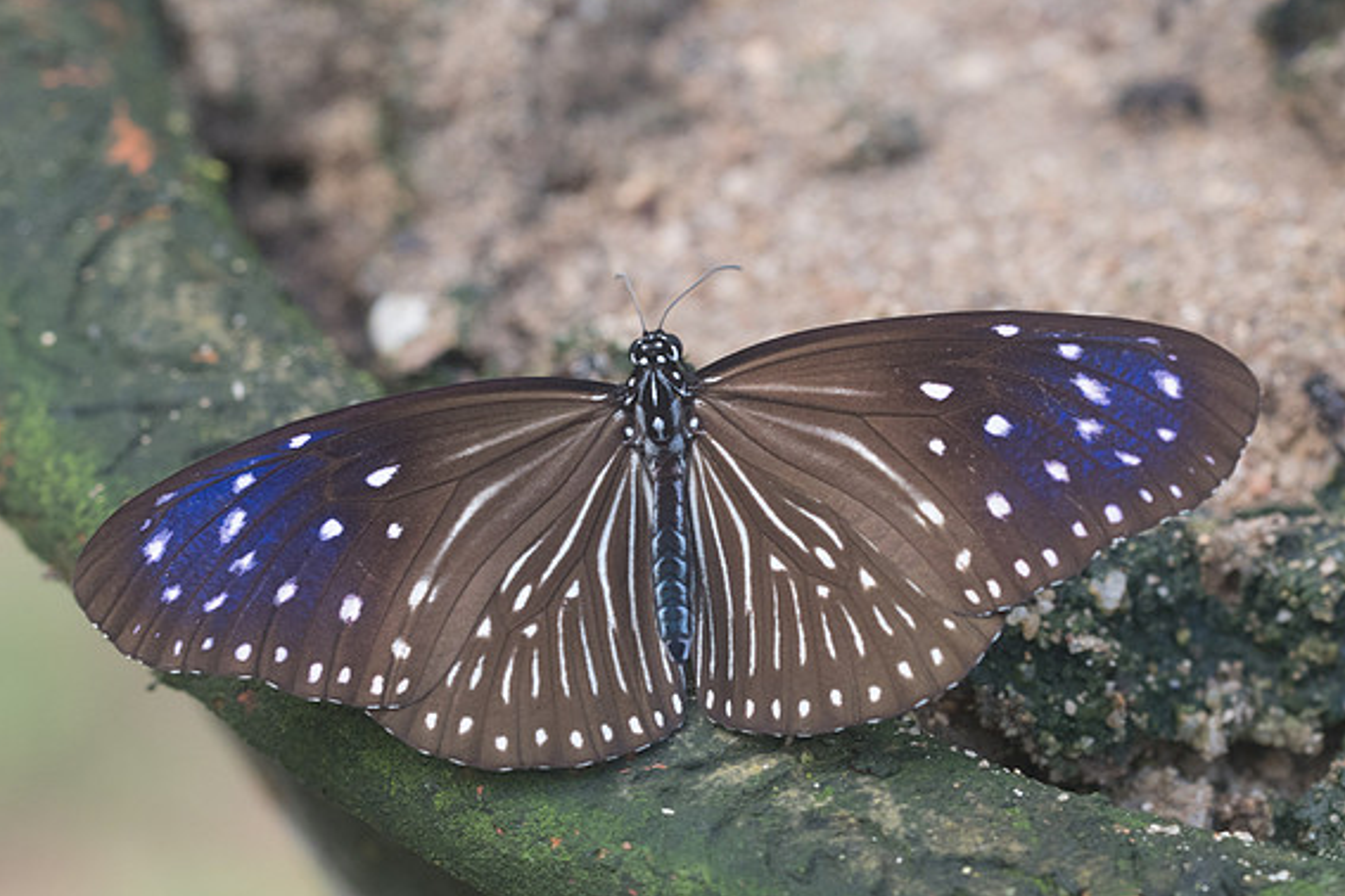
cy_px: 535
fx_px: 11843
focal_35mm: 317
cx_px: 768
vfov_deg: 4.3
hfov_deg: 6.5
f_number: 5.6
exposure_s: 1/125
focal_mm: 150
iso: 800
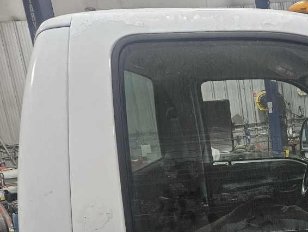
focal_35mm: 52
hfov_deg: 33.8
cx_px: 305
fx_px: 463
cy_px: 229
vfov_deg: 26.6
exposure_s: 1/120
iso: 800
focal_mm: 5.4
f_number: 1.8
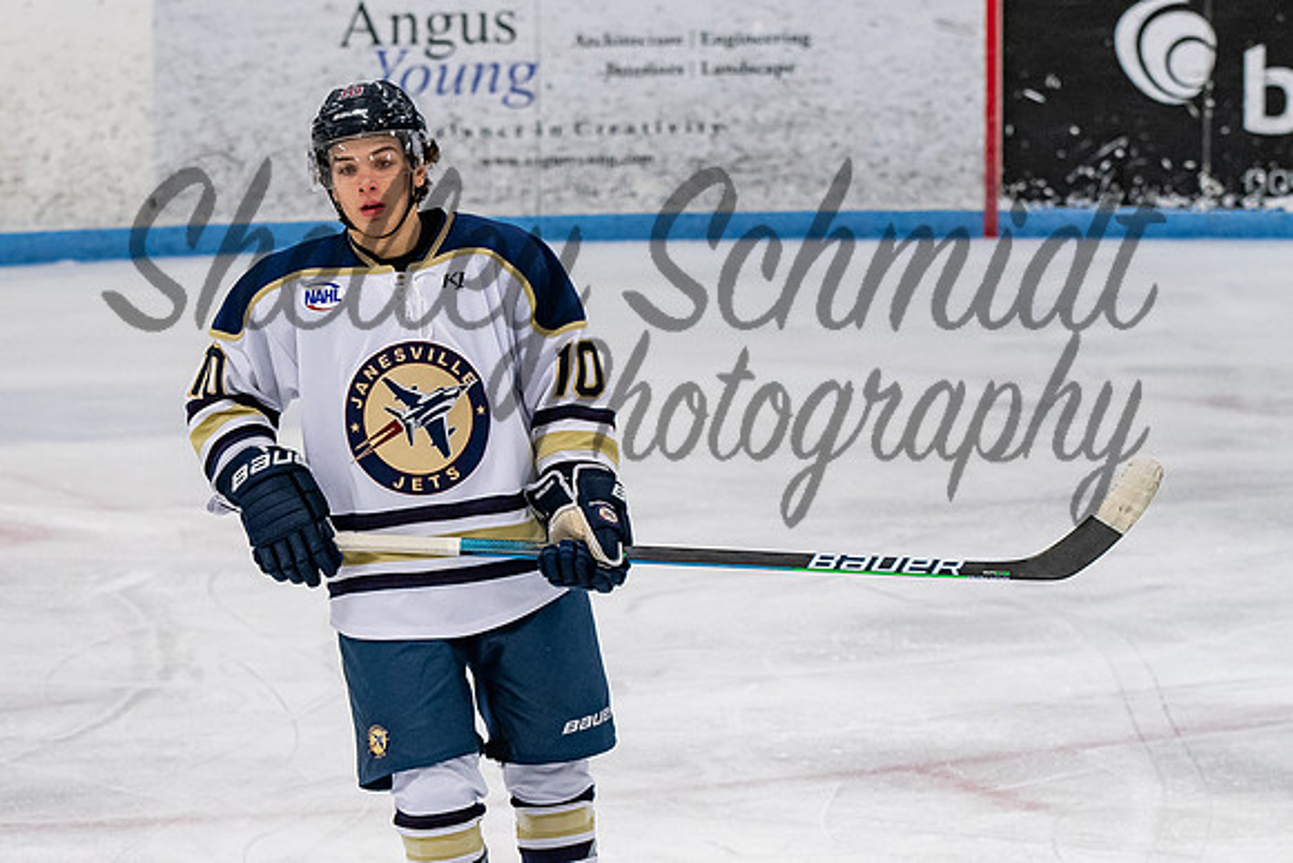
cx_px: 400
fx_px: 7720
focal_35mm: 215
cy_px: 415
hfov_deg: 9.6
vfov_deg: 6.4
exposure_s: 1/800
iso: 1800
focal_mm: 100
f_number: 3.5
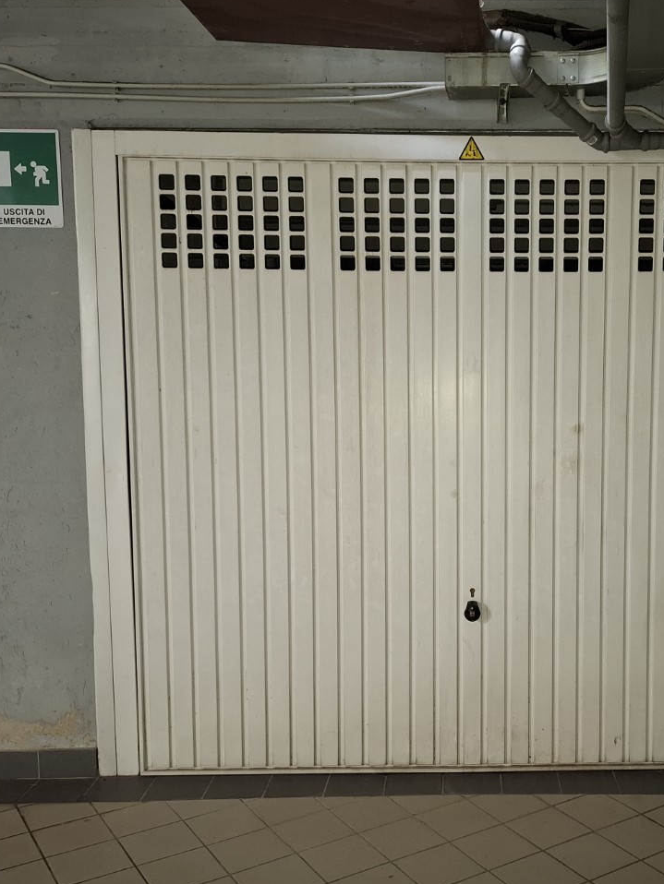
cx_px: 489
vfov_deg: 51.3
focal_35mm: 36
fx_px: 920
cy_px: 477
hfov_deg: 38.8
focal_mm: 5.54
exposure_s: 1/25
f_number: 1.8
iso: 50
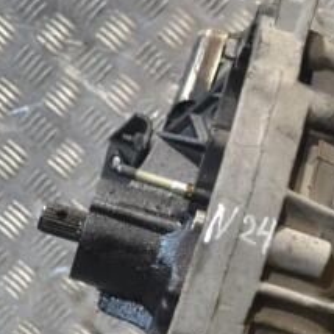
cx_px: 362
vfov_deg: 12.8
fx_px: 1485
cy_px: 254
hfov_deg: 12.6
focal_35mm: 136
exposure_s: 1/80
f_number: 5
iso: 3200
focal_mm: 38
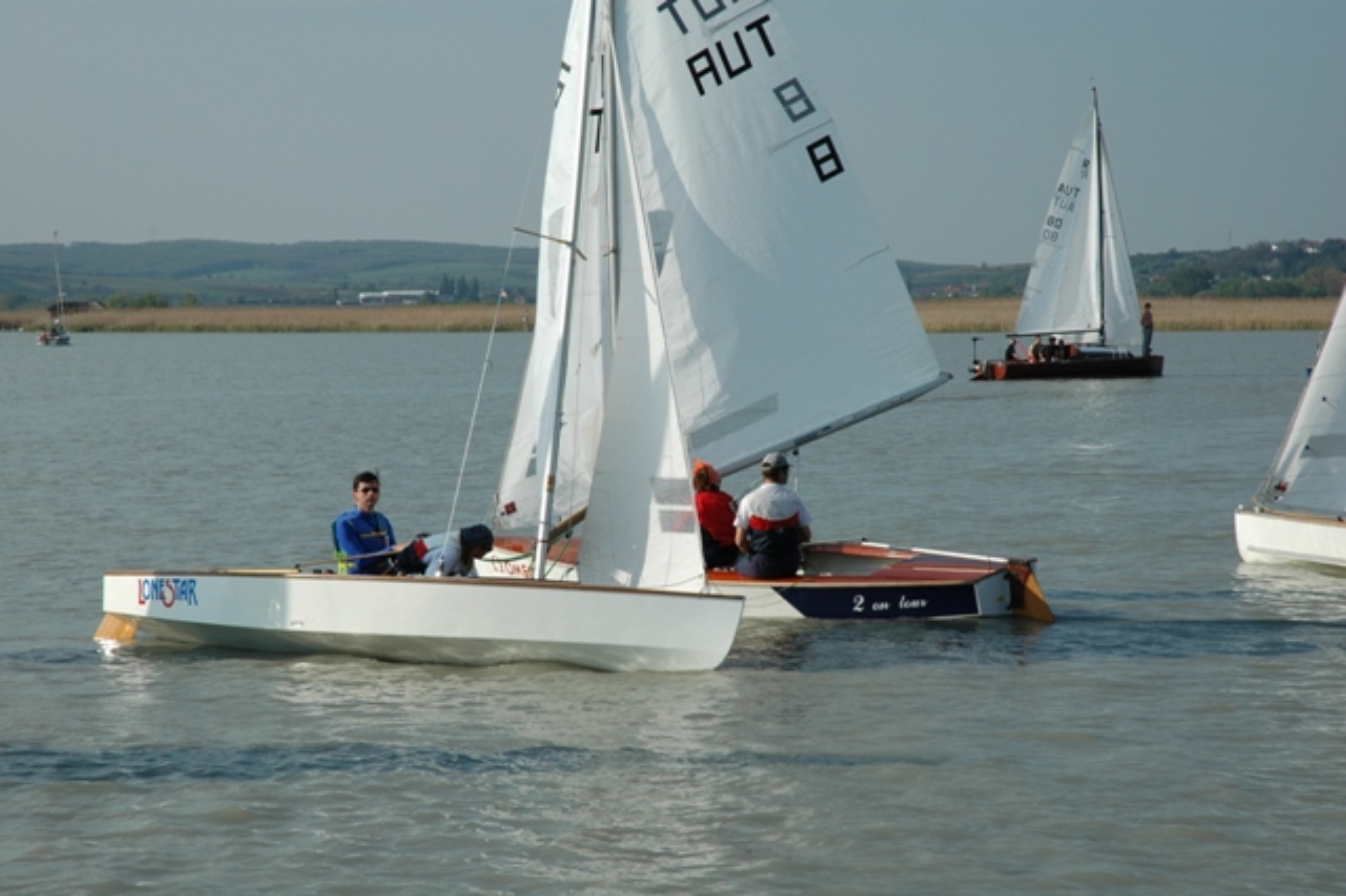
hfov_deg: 19.5
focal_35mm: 105
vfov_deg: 13.0
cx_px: 673
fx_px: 3924
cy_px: 448
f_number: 11
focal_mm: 70
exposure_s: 1/500
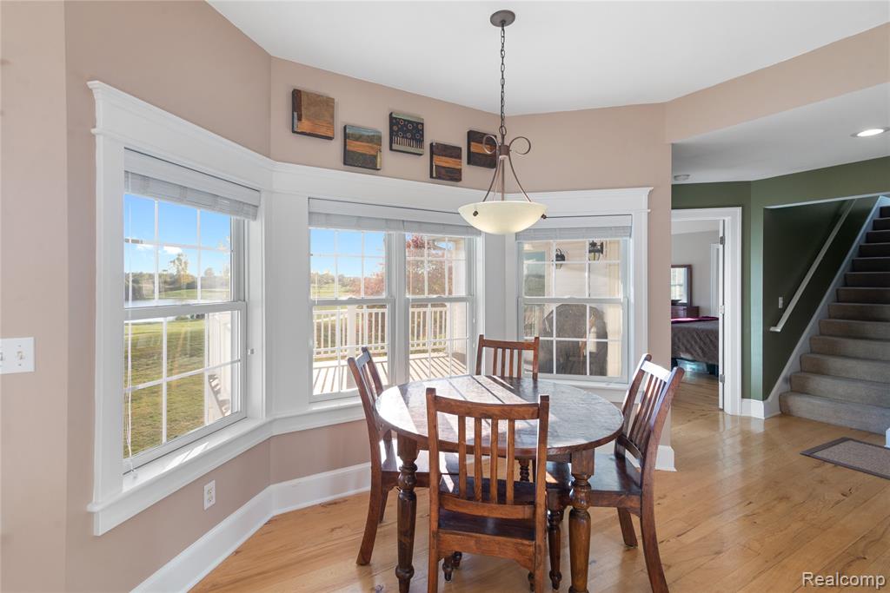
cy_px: 296
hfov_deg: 93.3
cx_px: 445
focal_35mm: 17
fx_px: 420
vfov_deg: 70.5
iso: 320
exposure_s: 1/30
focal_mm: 17
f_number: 9
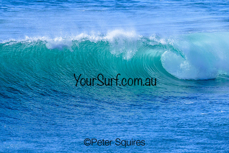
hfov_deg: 2.3
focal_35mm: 903
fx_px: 5747
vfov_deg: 1.5
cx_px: 129
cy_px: 68
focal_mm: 800
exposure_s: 1/2000
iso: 3600
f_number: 6.3
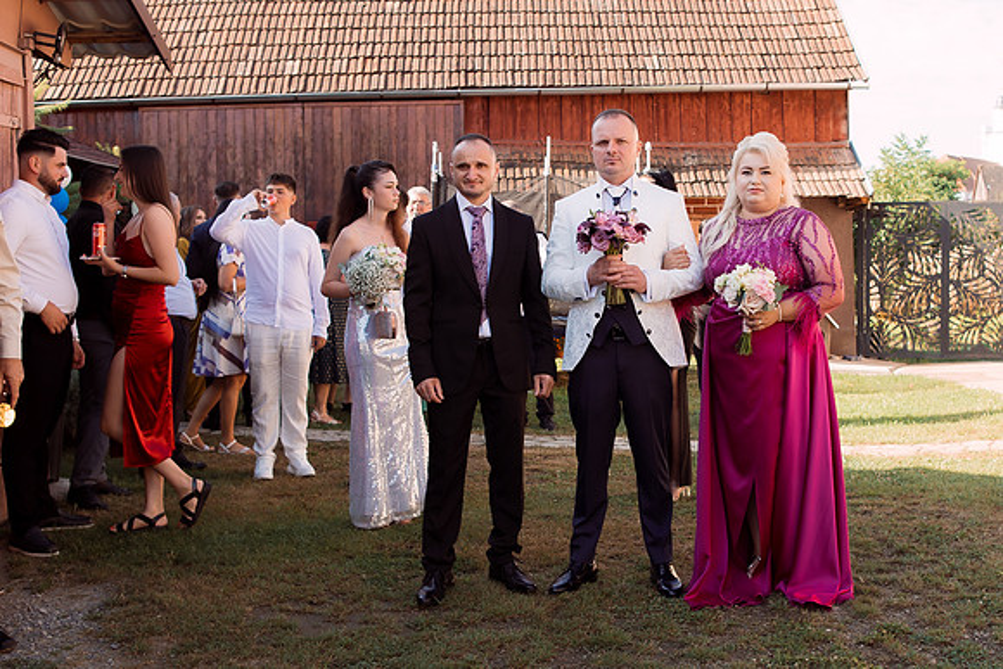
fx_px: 1145
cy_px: 321
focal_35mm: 41
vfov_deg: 32.6
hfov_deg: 47.0
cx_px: 606
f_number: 3.5
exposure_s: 1/200
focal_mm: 23
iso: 100
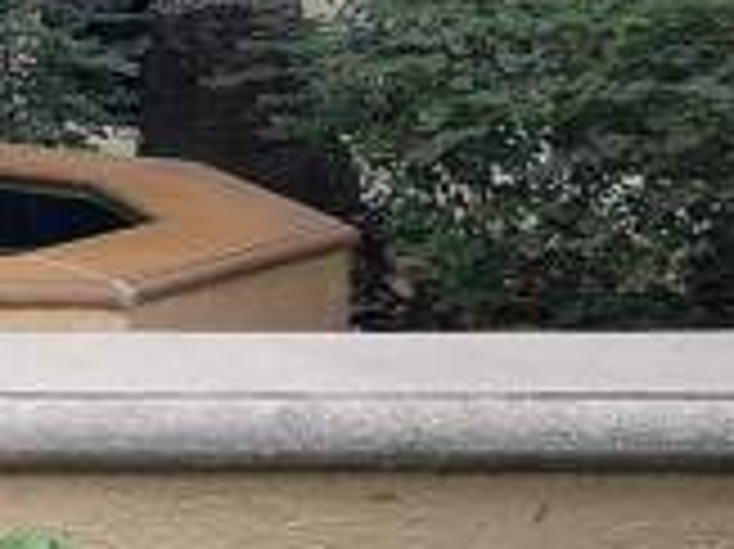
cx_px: -612
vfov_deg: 11.4
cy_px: -36
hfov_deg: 13.7
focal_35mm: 128
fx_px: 2712
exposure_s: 1/269
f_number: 1.8
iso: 40
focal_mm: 5.4
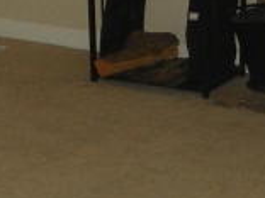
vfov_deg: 8.3
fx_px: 1309
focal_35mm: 171
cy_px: -184
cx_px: 19
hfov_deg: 11.5
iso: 64
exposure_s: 1/30
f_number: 2.8
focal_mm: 4.6
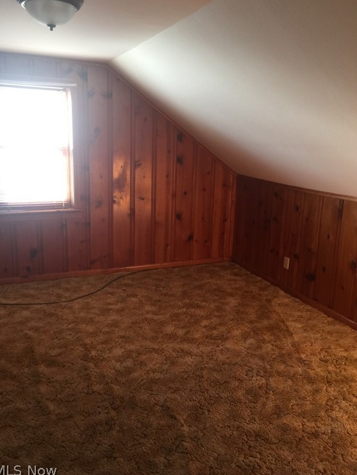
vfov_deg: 59.9
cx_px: 175
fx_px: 412
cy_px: 236
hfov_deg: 46.8
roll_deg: -1.7
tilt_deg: -12.5
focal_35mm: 30
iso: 50
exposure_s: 1/15
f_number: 2.2
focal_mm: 4.15
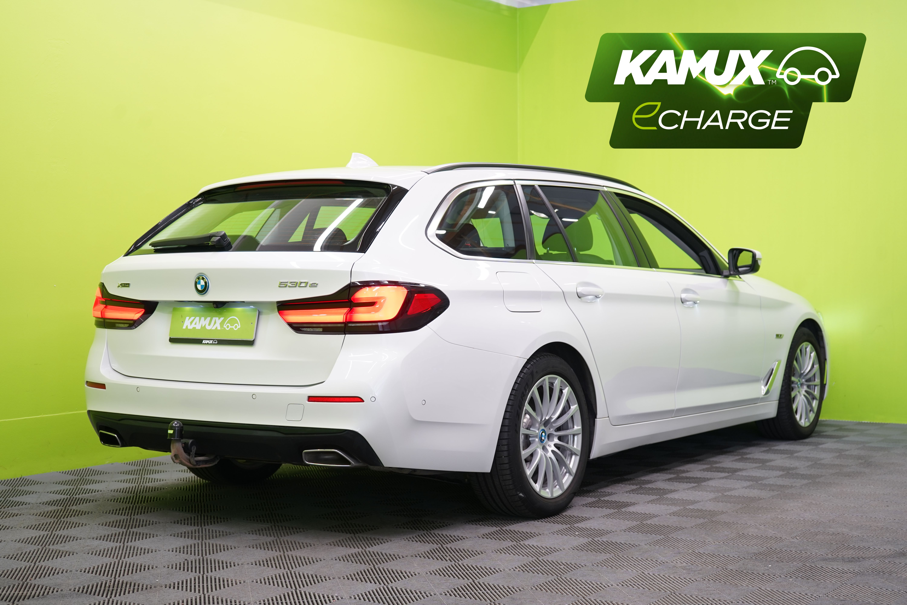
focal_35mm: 51
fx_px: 1285
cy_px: 302
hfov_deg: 38.9
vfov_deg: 26.5
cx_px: 454
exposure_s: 1/30
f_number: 5
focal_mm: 51
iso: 400
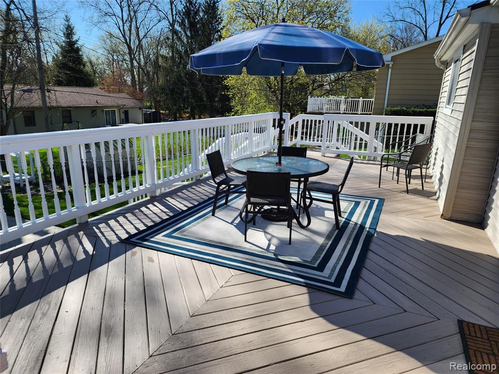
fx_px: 332
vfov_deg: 58.9
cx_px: 250
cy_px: 187
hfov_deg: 73.9
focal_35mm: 23
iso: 12
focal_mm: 6.4
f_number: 1.8
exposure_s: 1/647
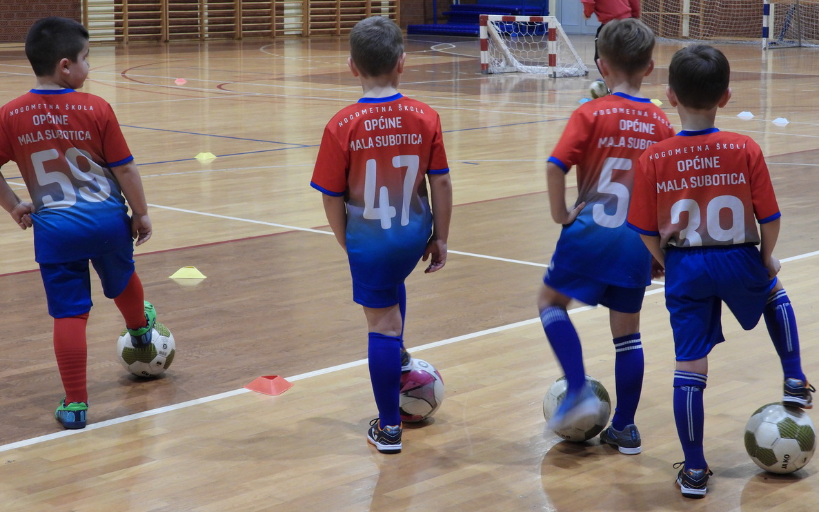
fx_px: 1674
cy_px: 234
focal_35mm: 75
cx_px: 407
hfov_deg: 27.5
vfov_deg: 17.4
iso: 360
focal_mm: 12.6
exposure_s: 1/30
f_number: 3.5
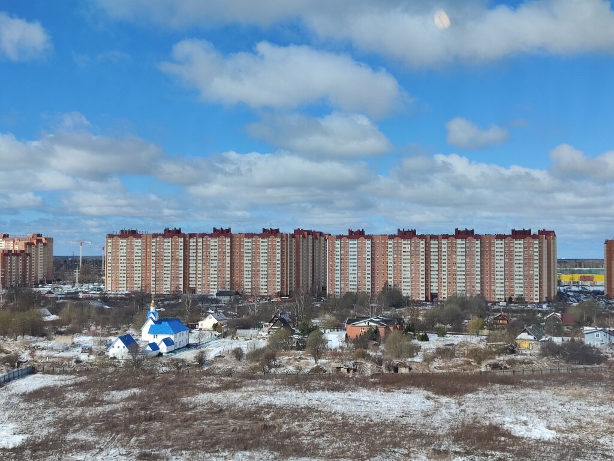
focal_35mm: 24
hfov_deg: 71.6
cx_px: 307
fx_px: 426
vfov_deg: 56.8
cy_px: 230
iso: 50
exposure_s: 1/2723
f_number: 1.88
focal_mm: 5.59
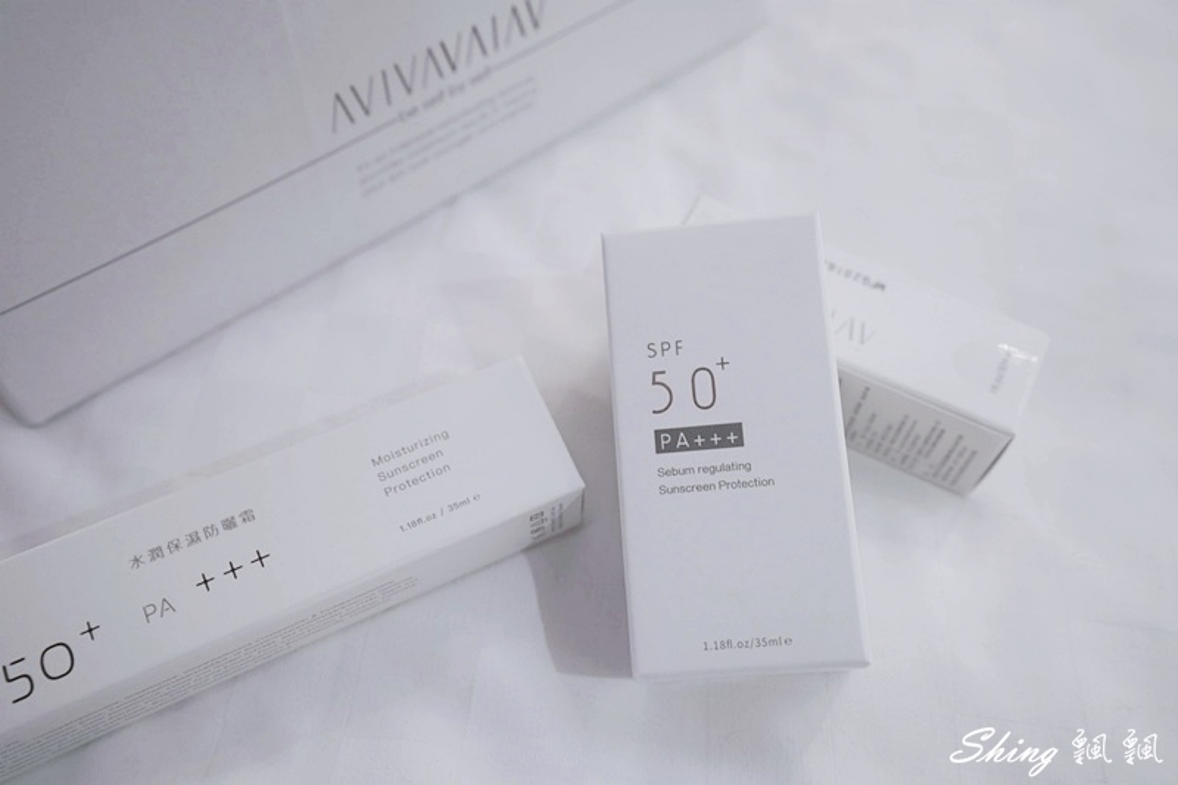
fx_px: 1145
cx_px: 589
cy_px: 392
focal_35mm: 35
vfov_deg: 37.8
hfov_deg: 54.4
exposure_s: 1/20
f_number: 5
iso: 1600
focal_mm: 35
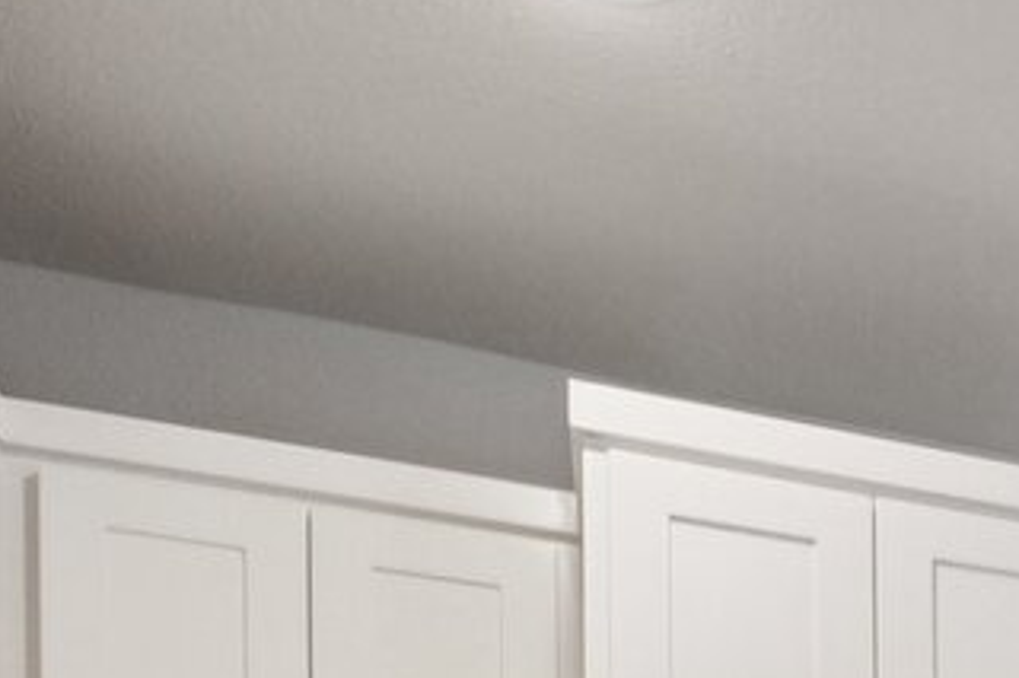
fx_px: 2291
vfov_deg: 13.4
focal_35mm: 81
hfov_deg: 18.4
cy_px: 1522
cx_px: 1927
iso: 900
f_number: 8
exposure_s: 1/15
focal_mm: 16
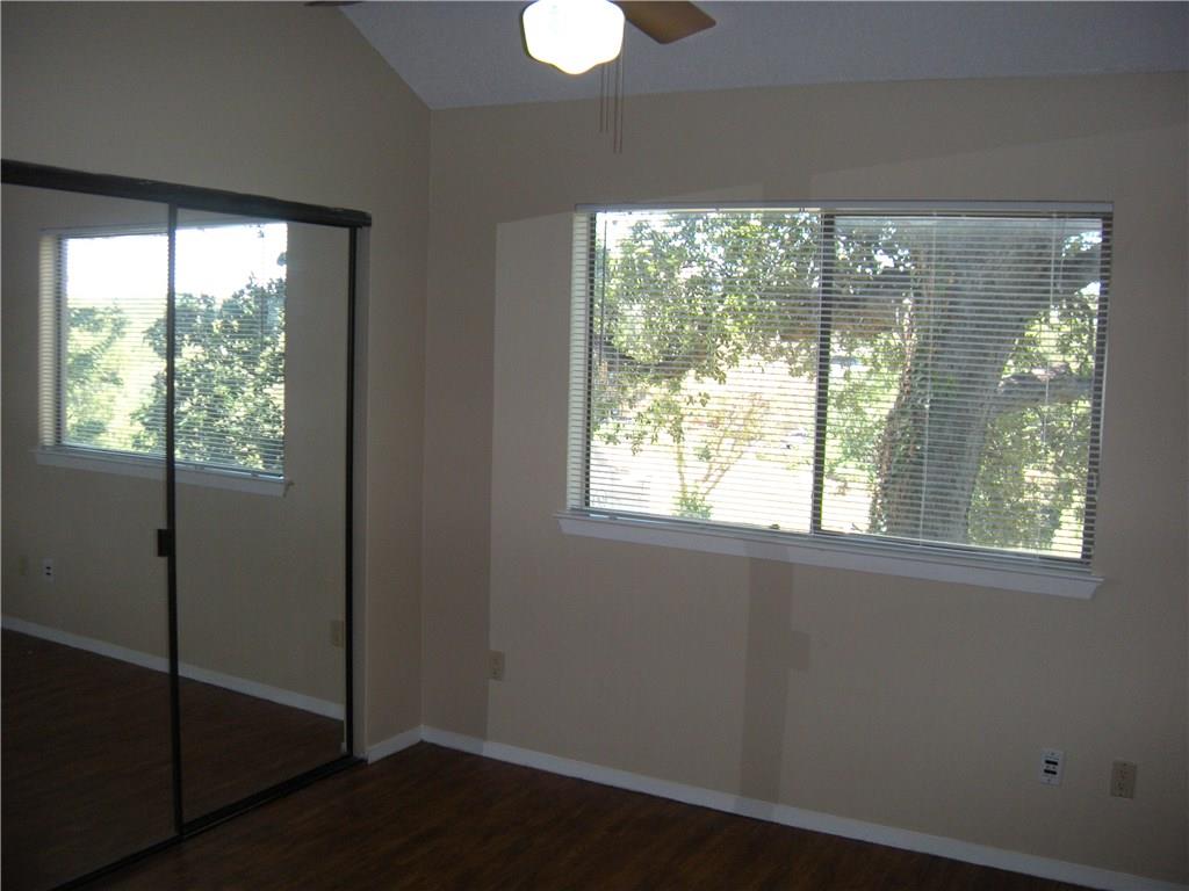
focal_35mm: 35
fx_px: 1202
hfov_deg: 52.6
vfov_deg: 40.7
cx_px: 594
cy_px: 446
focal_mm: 5.9
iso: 132
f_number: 3.8
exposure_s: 1/63.5
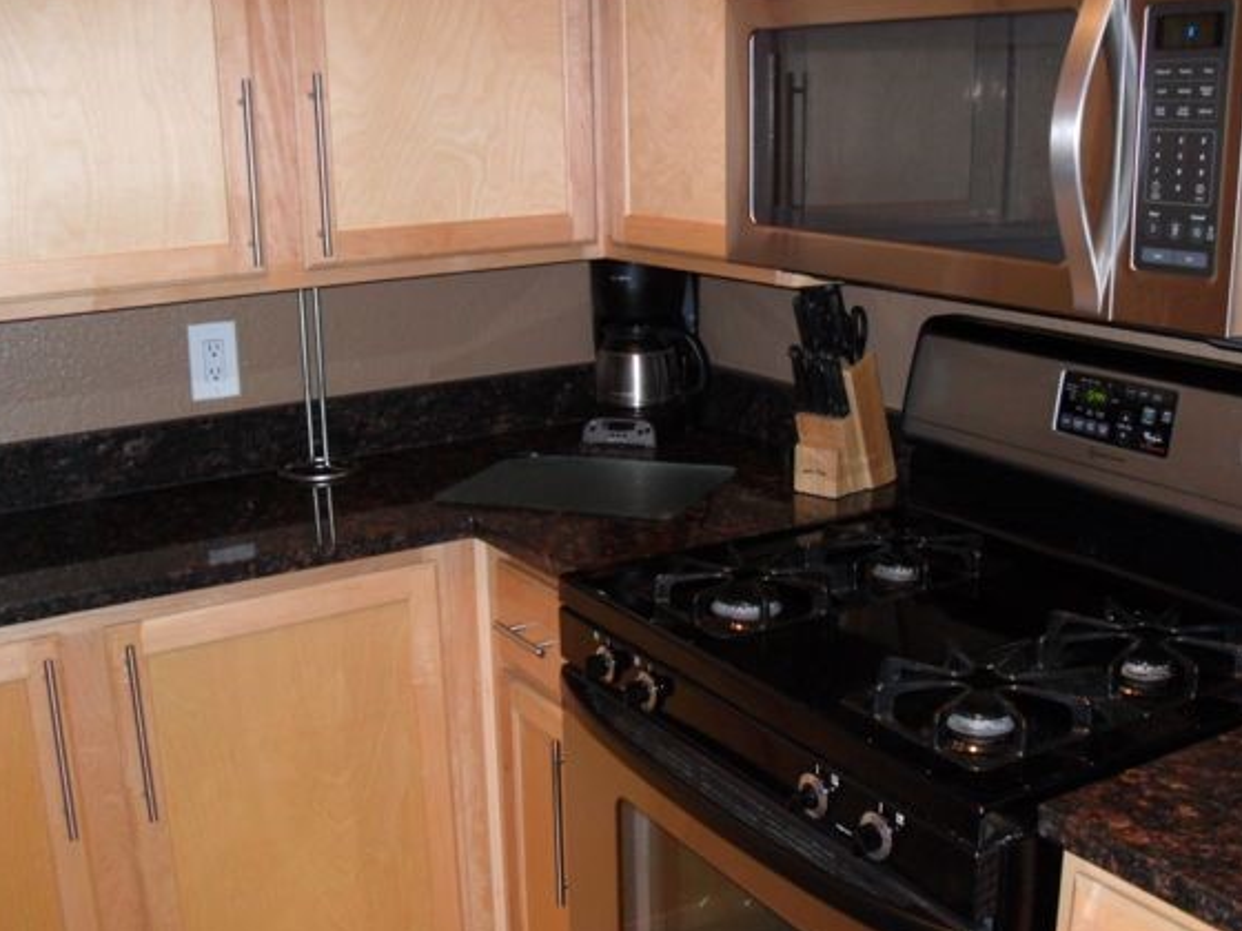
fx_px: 1435
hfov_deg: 46.8
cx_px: 614
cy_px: 519
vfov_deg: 35.9
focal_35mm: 40
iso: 200
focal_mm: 6.3
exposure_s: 1/45
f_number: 3
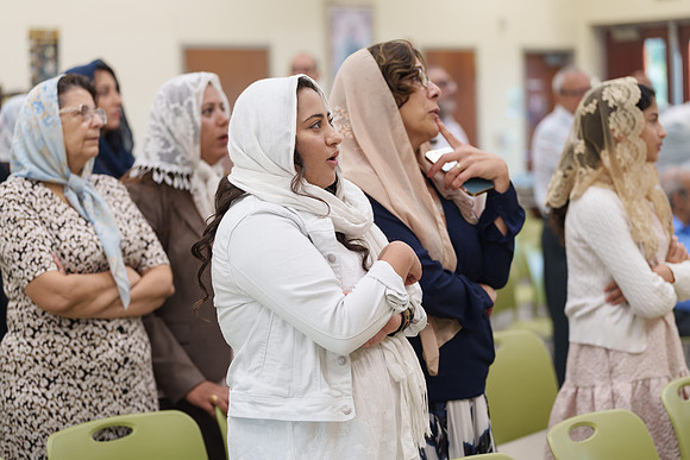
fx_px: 1591
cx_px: 345
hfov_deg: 24.5
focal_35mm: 83
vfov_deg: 16.5
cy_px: 230
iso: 1250
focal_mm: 83
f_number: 2.8
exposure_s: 1/160
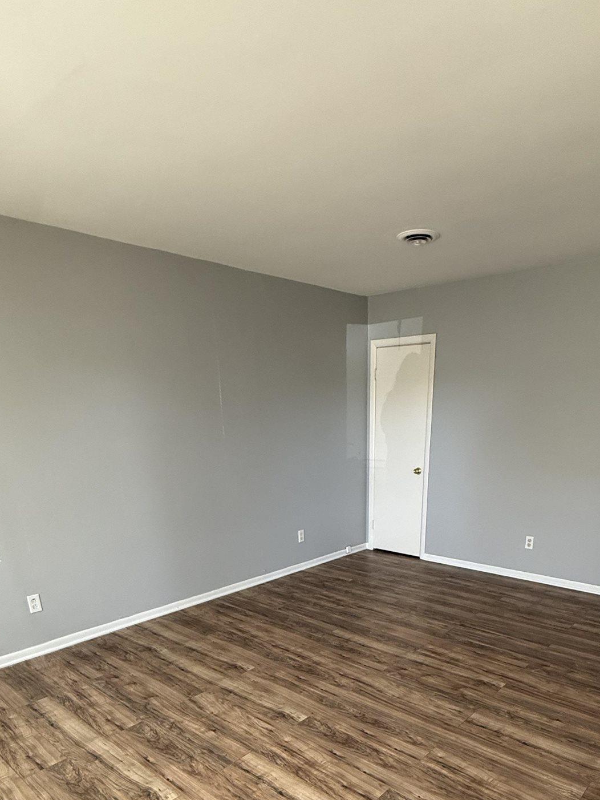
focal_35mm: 23
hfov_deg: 58.7
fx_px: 531
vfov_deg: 67.6
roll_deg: +0.9
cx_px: 342
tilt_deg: -21.4
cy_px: 629
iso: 250
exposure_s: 1/99
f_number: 2.2
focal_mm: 2.22
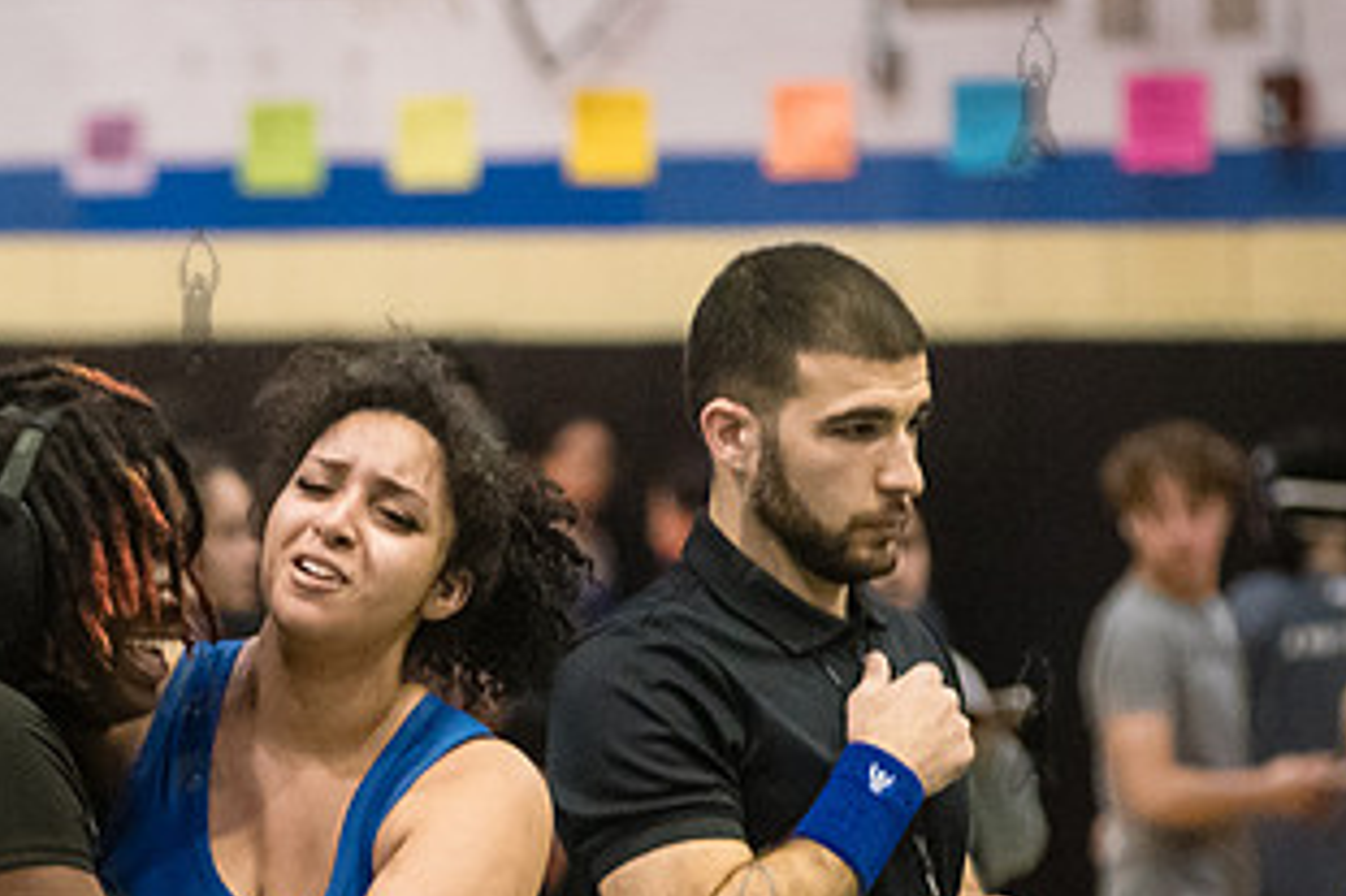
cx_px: 39
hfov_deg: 5.3
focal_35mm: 389
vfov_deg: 3.5
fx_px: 14536
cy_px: 652
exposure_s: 1/400
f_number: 3.5
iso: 8000
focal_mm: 155
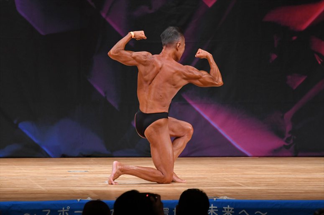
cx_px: 162
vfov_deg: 4.6
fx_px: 2699
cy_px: 108
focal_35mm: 300
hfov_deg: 6.9
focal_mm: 200
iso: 3200
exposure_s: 1/400
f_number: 5.6
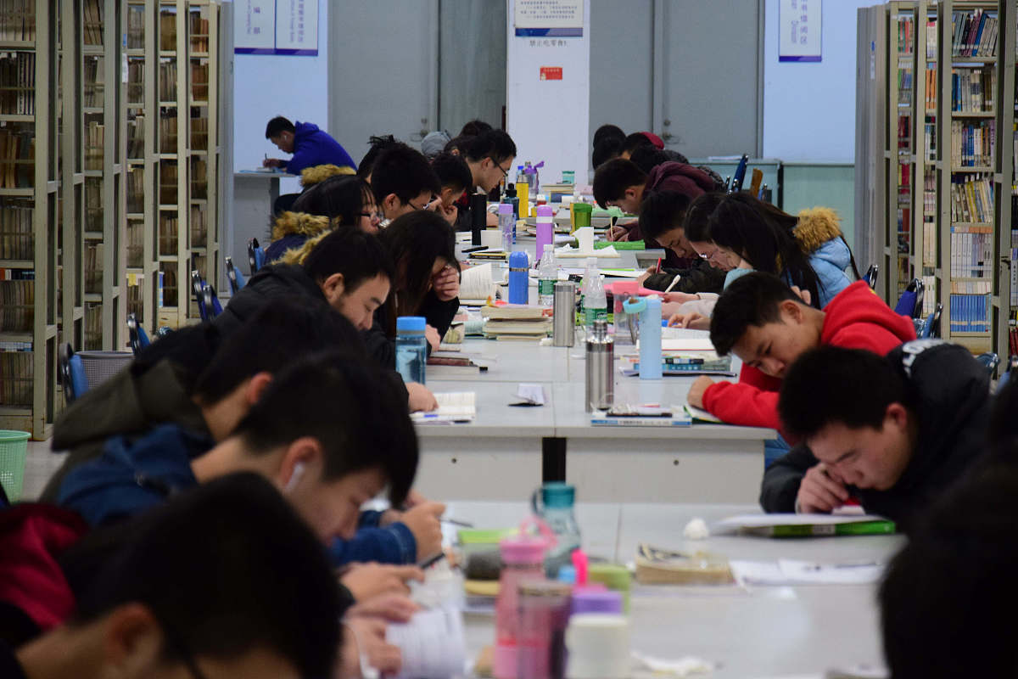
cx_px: 509
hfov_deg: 13.0
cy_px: 340
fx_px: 4453
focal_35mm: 158
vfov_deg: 8.7
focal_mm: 105
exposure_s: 1/50
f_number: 5.6
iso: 1600
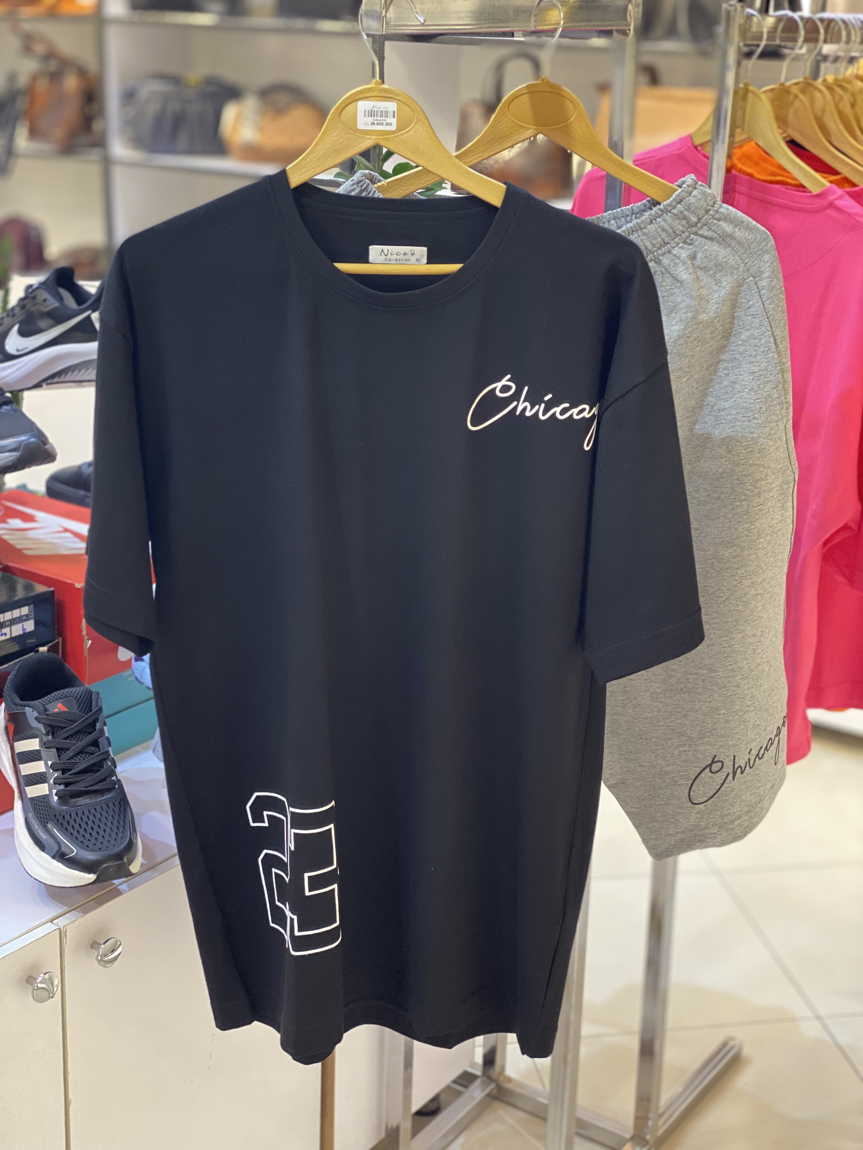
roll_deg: -2.0
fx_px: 1729
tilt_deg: -17.4
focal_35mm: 52
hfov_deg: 28.0
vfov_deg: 36.8
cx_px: 432
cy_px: 575
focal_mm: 6
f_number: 2
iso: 160
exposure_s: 1/33
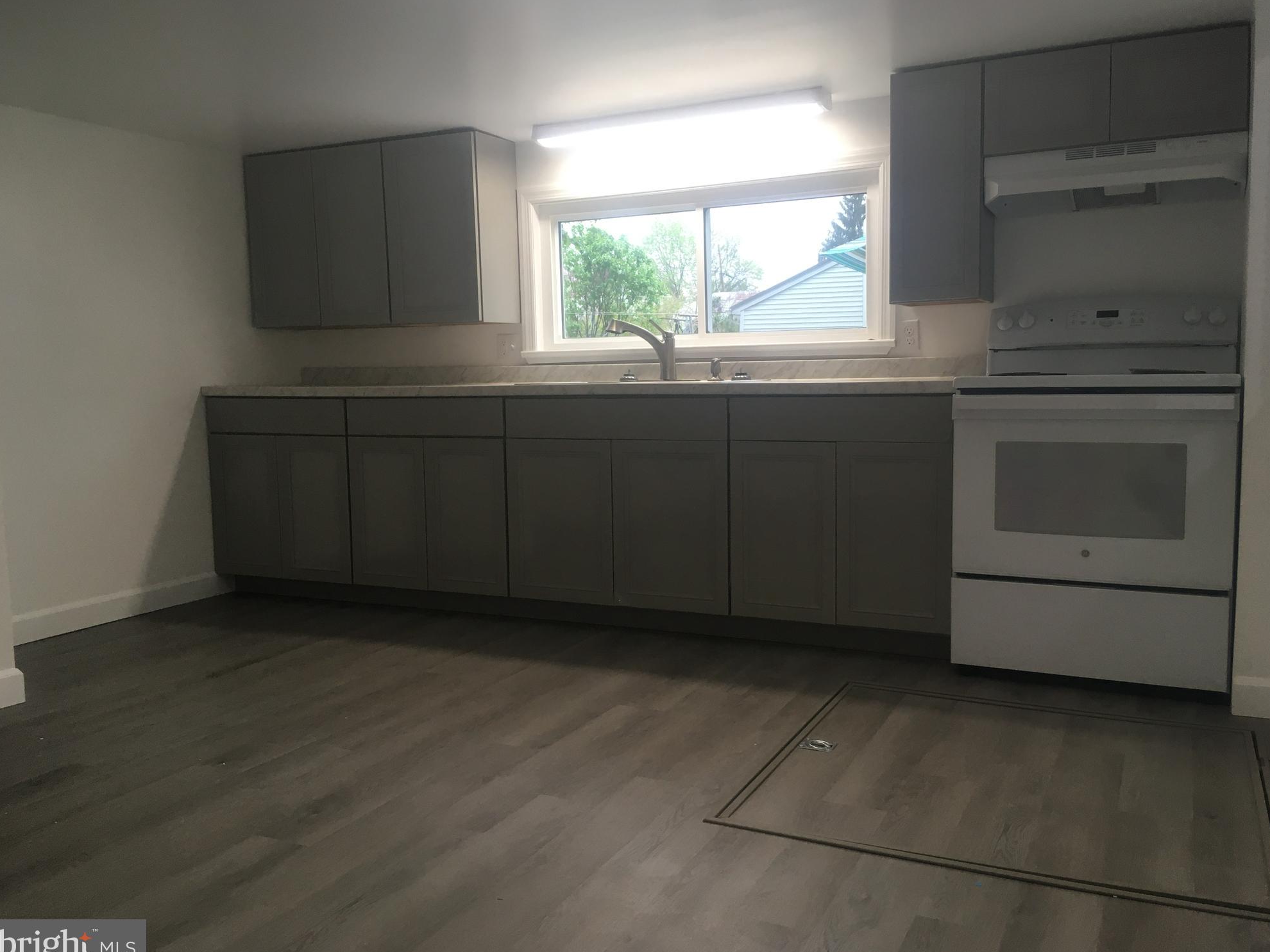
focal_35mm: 30
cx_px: 643
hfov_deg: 60.0
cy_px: 480
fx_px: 1101
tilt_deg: -5.8
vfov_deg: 46.8
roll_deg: +1.4
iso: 25
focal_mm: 4.15
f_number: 2.2
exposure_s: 1/30
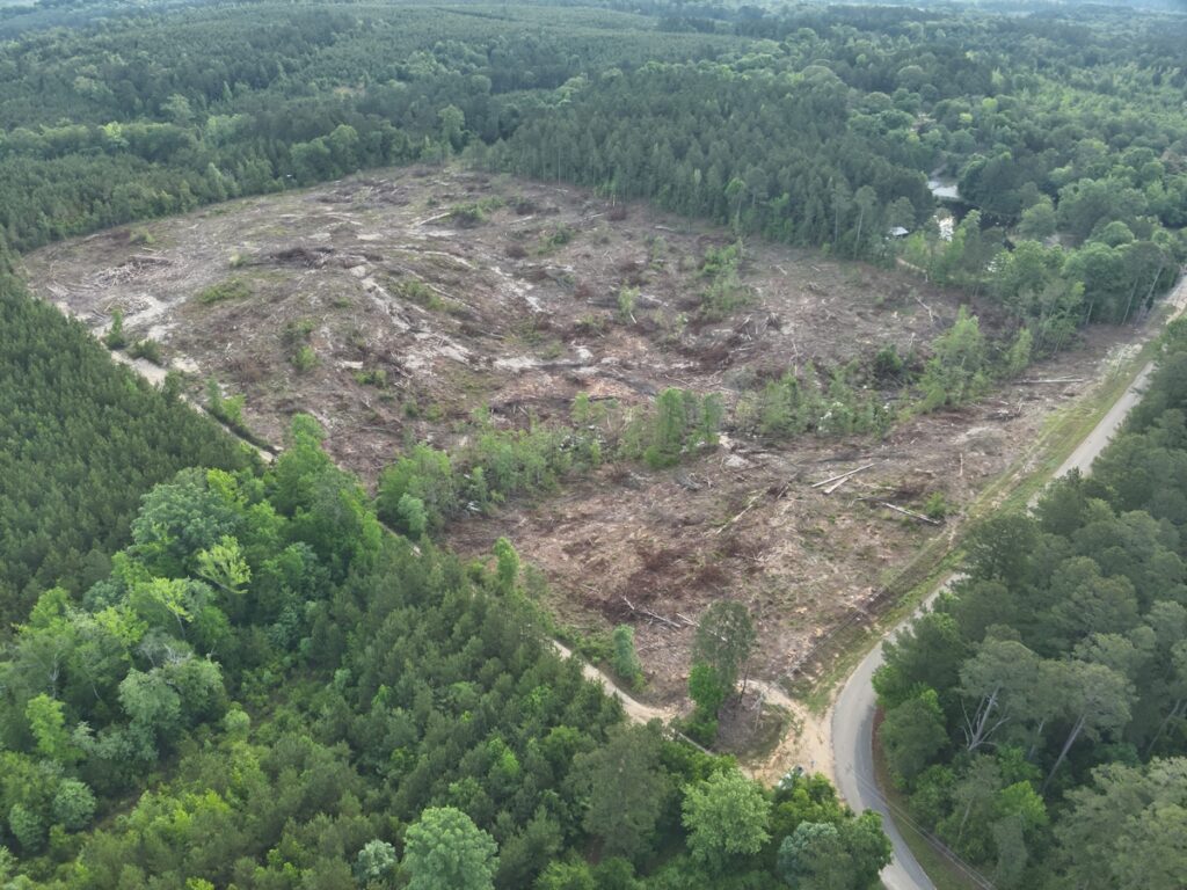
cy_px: 445
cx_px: 594
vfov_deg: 56.8
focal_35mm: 24
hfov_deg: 71.6
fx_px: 823
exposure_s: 1/100
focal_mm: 4.4
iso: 110
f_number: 2.8
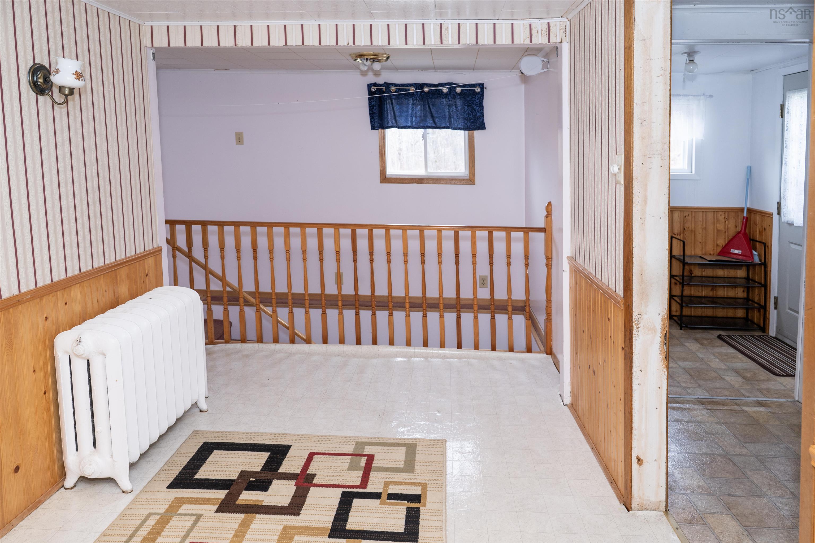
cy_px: 272
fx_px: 543
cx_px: 408
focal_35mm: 24
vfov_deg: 53.1
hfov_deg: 73.7
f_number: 5.6
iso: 400
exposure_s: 1/200
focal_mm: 24
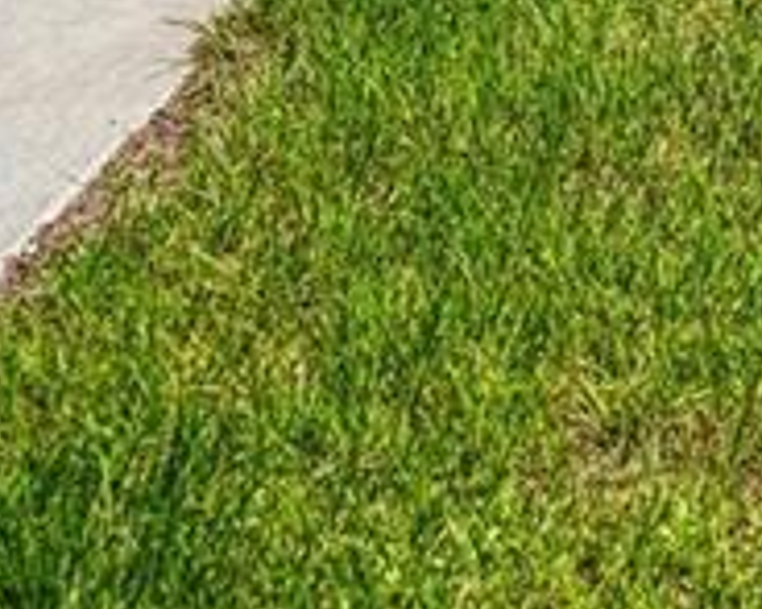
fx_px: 3539
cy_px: -787
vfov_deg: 9.0
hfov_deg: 11.5
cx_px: 1342
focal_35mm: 157
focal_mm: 30
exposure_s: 1/320
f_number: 7.1
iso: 125
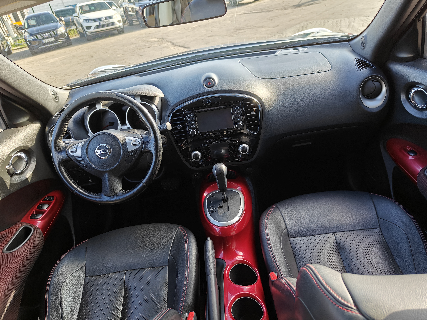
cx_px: 214
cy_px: 160
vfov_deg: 56.8
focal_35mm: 24
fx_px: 296
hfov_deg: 71.6
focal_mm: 5.59
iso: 50
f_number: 1.8
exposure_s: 1/260
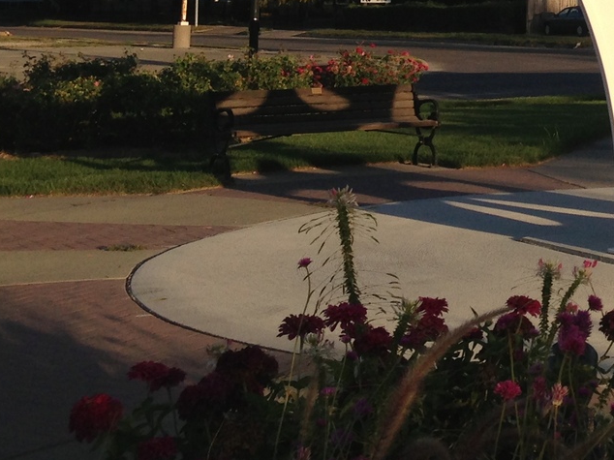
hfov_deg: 18.6
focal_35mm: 100
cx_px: 739
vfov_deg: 14.2
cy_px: -131
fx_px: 1773
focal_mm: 4.13
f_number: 2.4
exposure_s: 1/1391
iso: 50
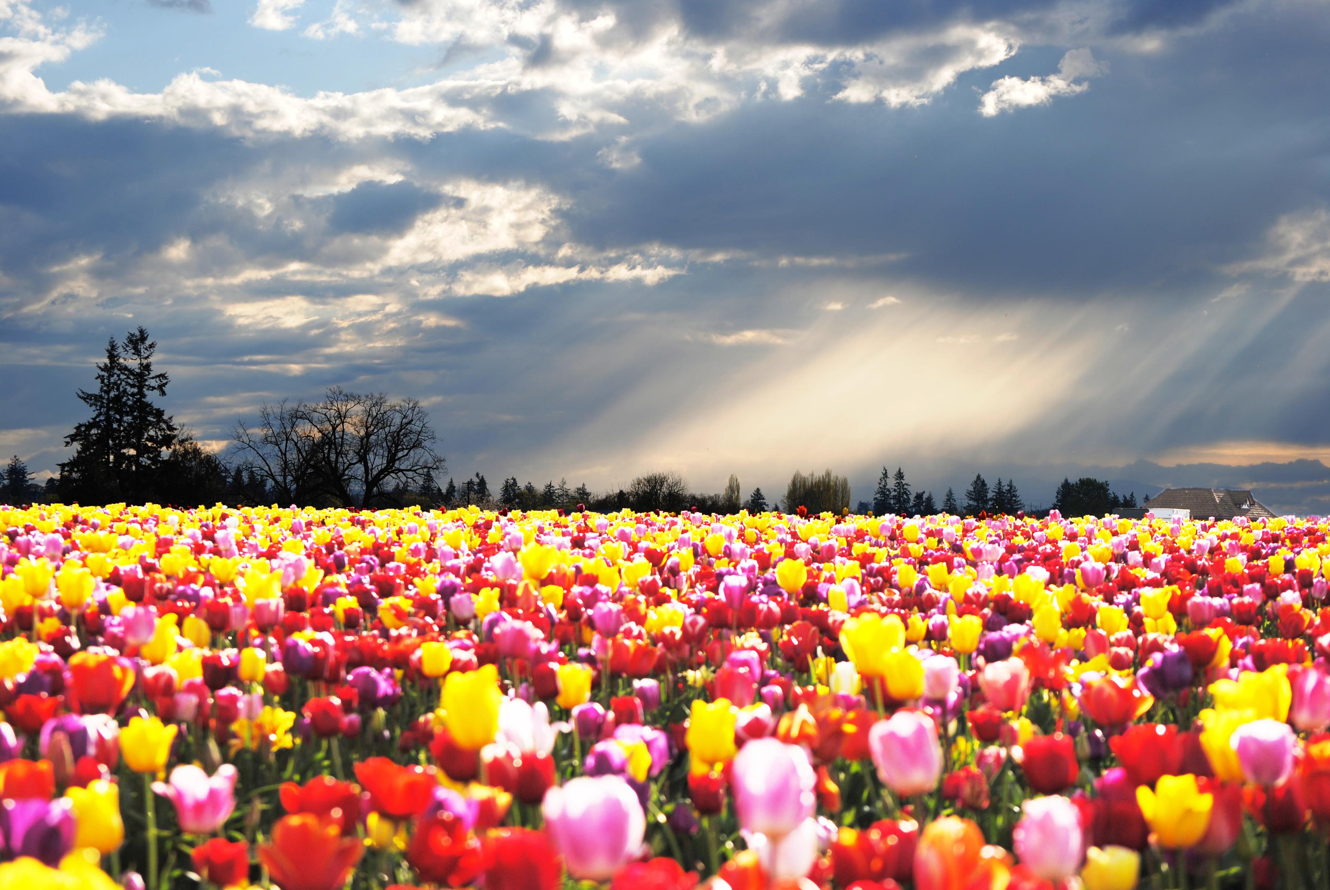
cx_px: 665
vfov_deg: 12.7
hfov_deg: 18.9
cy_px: 445
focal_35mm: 108
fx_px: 3995
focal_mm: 72
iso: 100
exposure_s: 1/500
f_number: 5.6
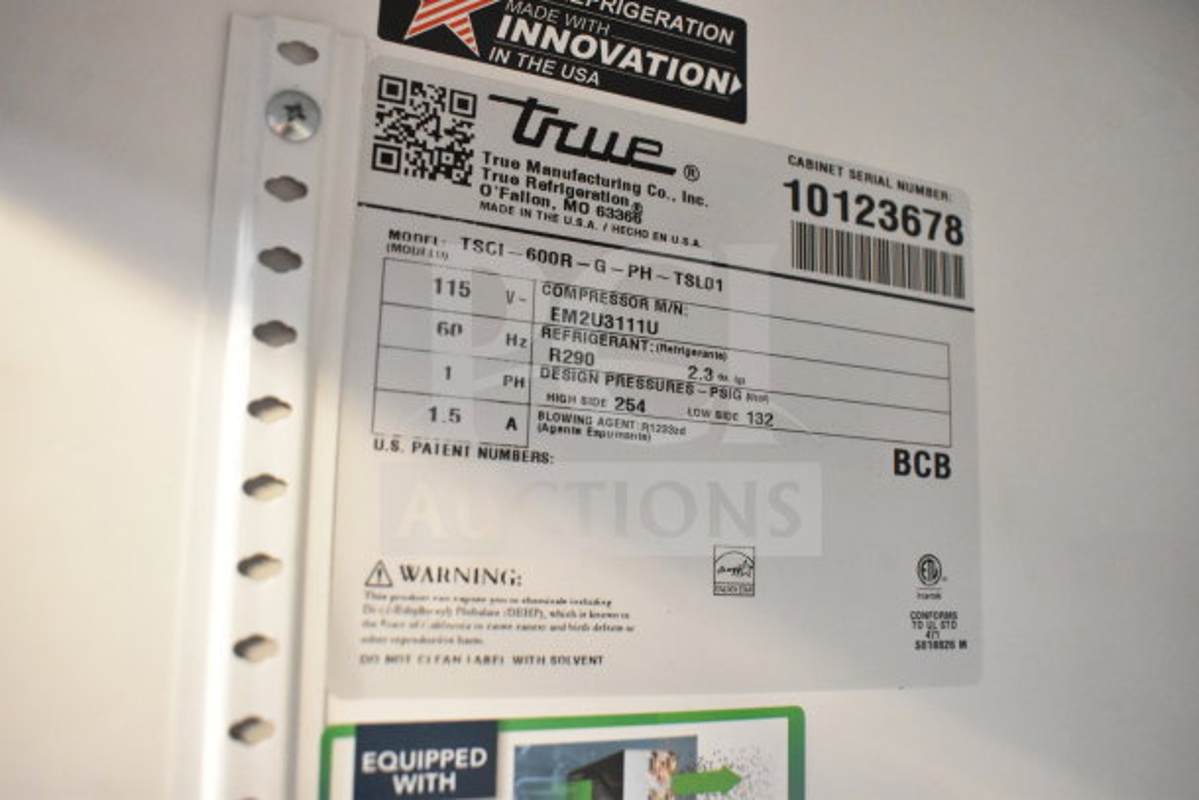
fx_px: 1049
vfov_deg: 41.7
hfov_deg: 59.5
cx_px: 600
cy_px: 400
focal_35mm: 32
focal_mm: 21
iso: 6400
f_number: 5
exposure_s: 1/100
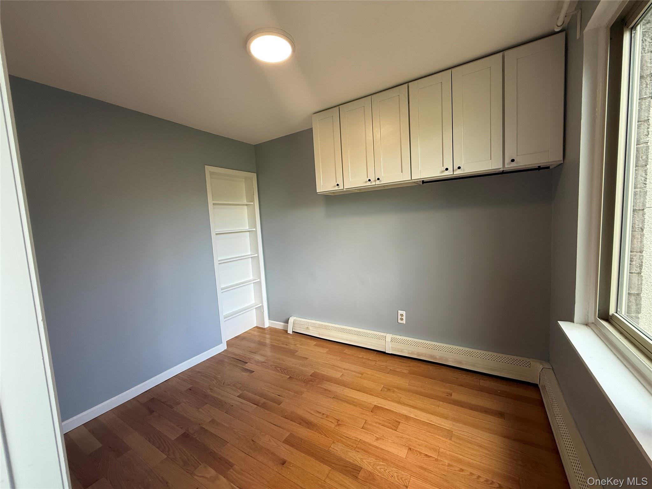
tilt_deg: -4.5
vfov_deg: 85.7
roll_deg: +3.3
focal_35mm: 14
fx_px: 264
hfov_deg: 102.1
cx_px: 326
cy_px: 244
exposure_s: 1/99
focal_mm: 2.22
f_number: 2.2
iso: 125
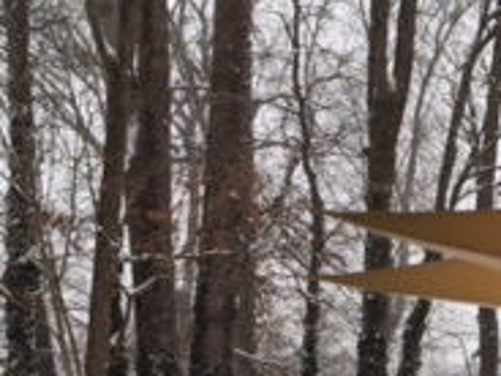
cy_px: 501
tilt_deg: -1.7
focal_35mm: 101
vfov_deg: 14.0
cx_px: 610
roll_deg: +1.6
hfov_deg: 18.4
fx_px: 1462
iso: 32
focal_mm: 4.15
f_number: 2.2
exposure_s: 1/360
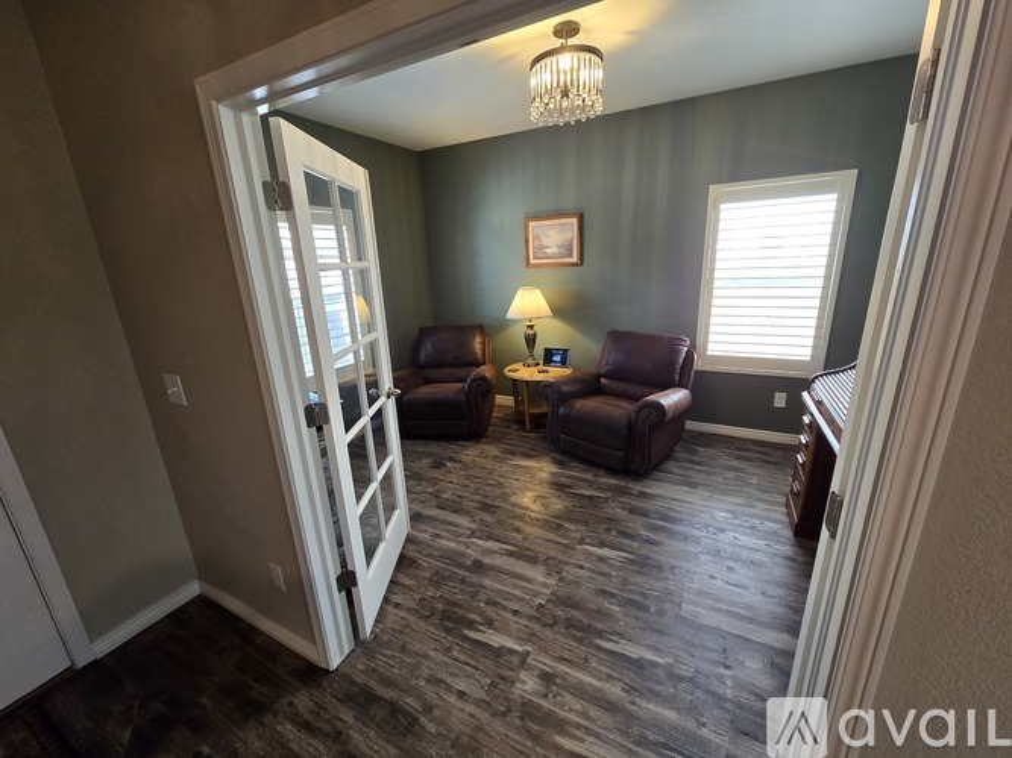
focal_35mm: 13
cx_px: 506
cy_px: 379
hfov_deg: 106.2
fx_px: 380
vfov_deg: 89.9
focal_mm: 2.2
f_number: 2.2
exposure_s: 1/60
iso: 250
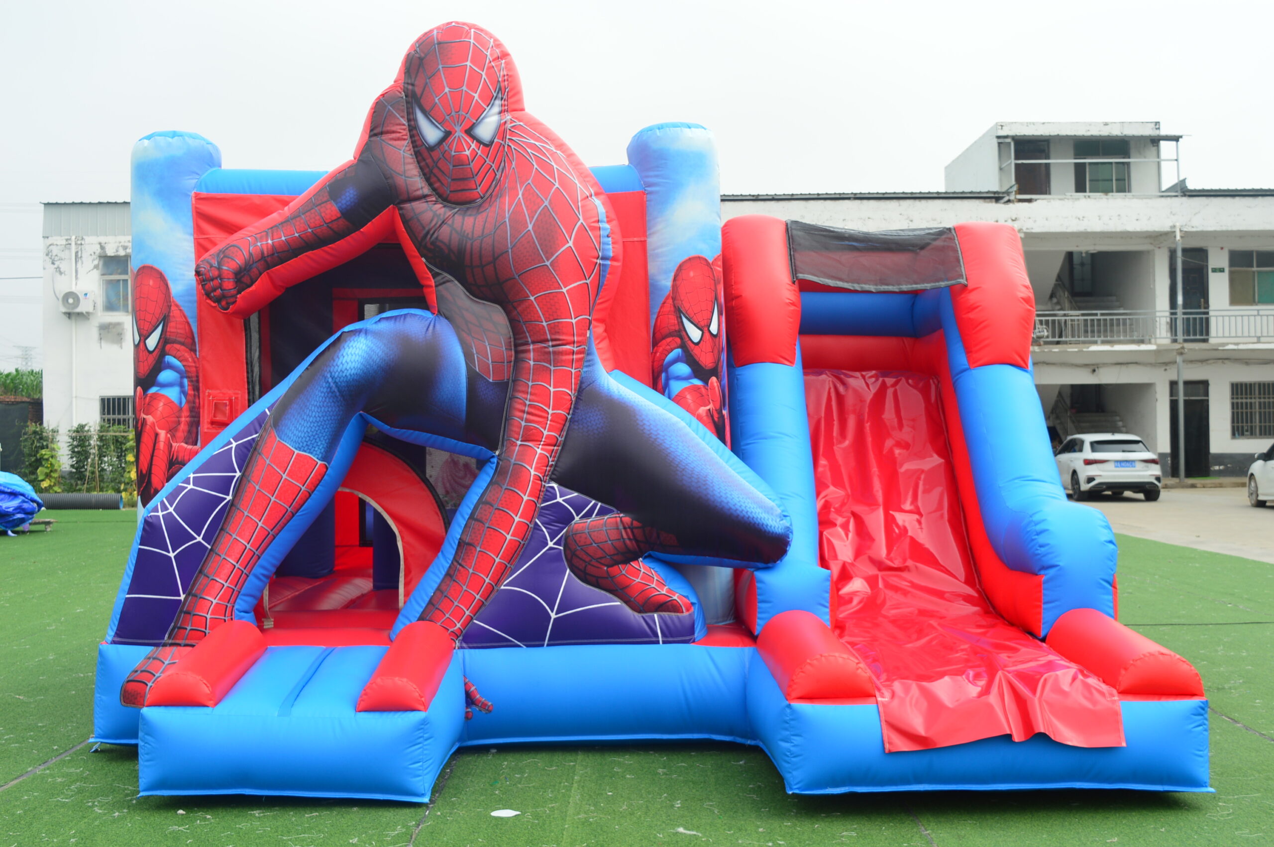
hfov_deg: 46.4
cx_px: 637
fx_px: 1485
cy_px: 424
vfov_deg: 31.8
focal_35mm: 42
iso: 100
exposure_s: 1/200
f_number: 7.1
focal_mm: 28
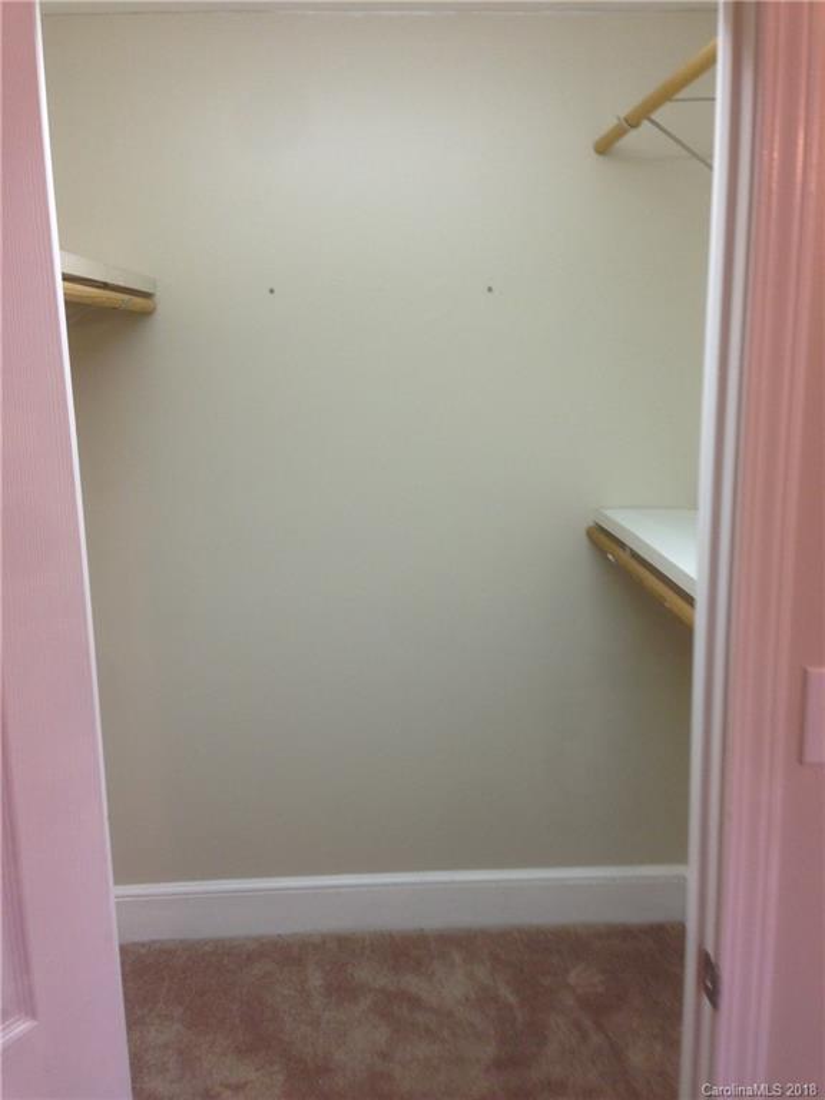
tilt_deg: -9.0
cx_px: 412
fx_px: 1049
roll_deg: +0.7
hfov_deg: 42.9
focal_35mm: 33
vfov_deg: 55.4
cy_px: 550
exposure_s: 1/20
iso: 64
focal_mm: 4.12
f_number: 2.4
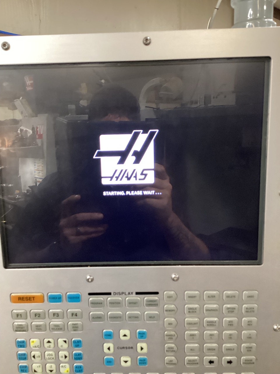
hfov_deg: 45.4
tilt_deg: -9.4
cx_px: 140
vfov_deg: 58.4
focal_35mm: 31
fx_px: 334
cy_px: 187
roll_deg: +1.8
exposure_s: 1/40
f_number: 2.4
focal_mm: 3.3
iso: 400
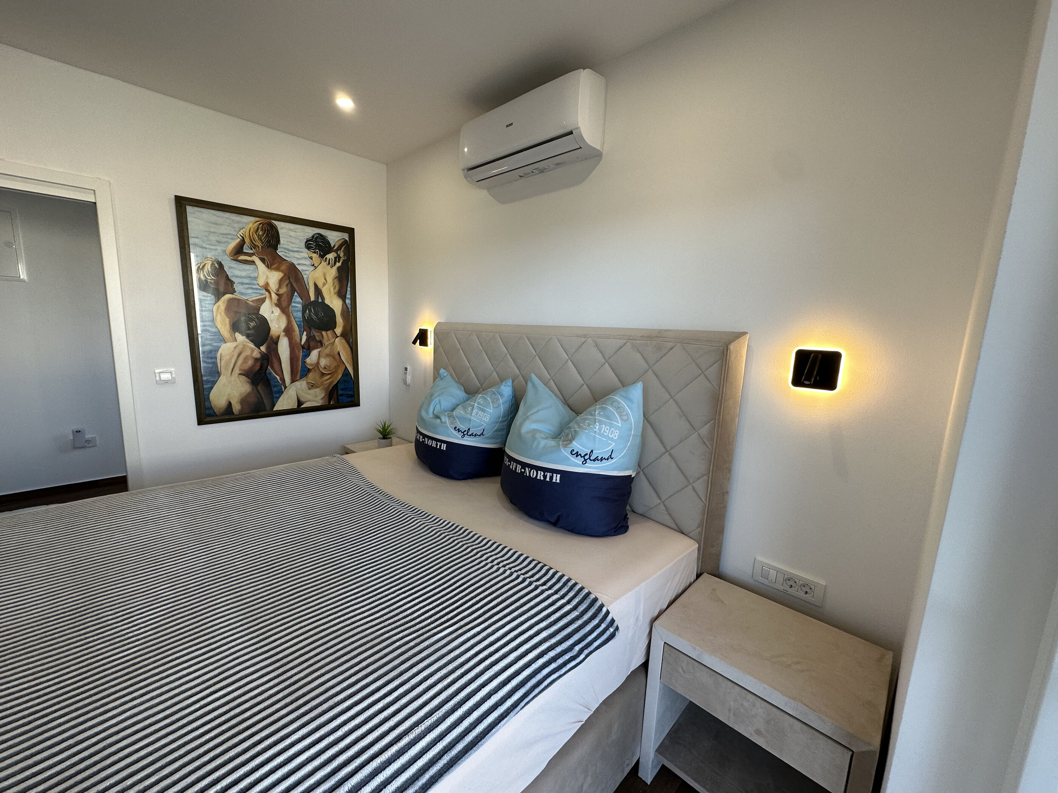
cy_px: 396
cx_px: 529
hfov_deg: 102.1
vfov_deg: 85.7
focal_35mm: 14
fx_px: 428
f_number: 2.2
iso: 80
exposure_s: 1/100
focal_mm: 2.22
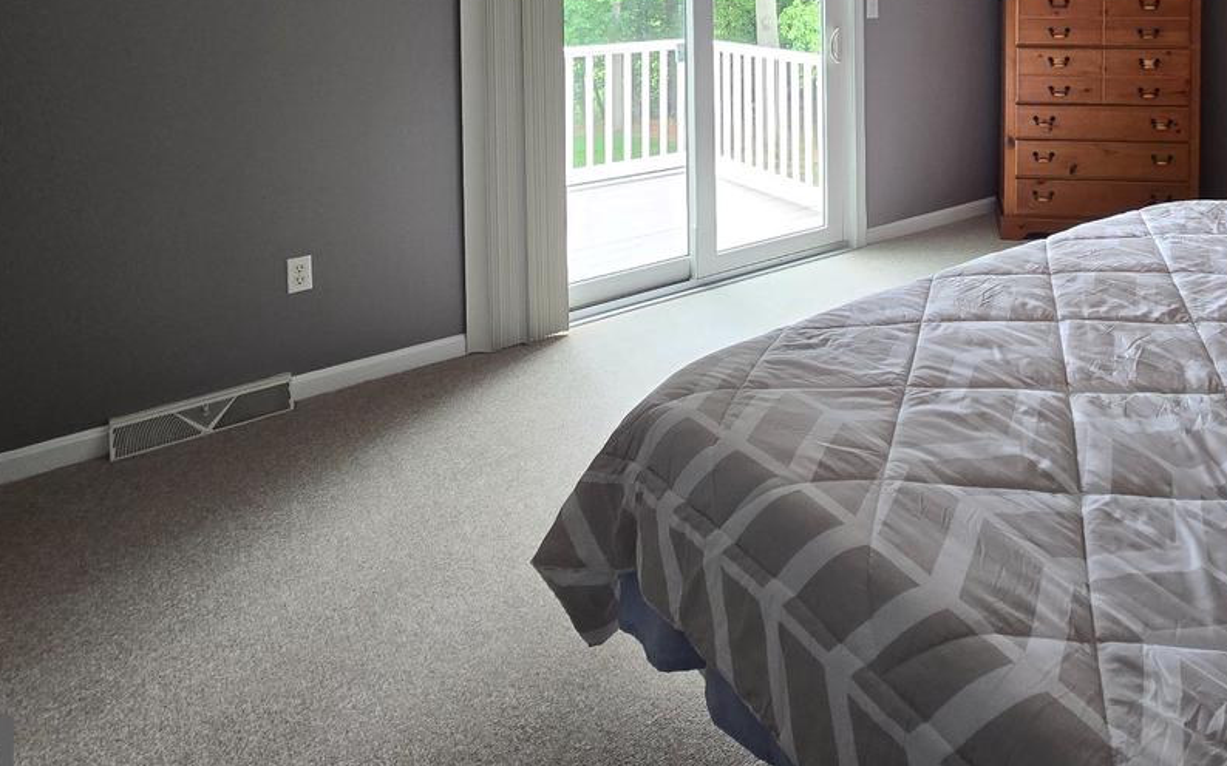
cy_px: -29
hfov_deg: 69.6
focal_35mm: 25
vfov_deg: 41.6
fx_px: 836
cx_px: 855
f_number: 2.2
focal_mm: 2.2
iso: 125
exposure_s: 1/60
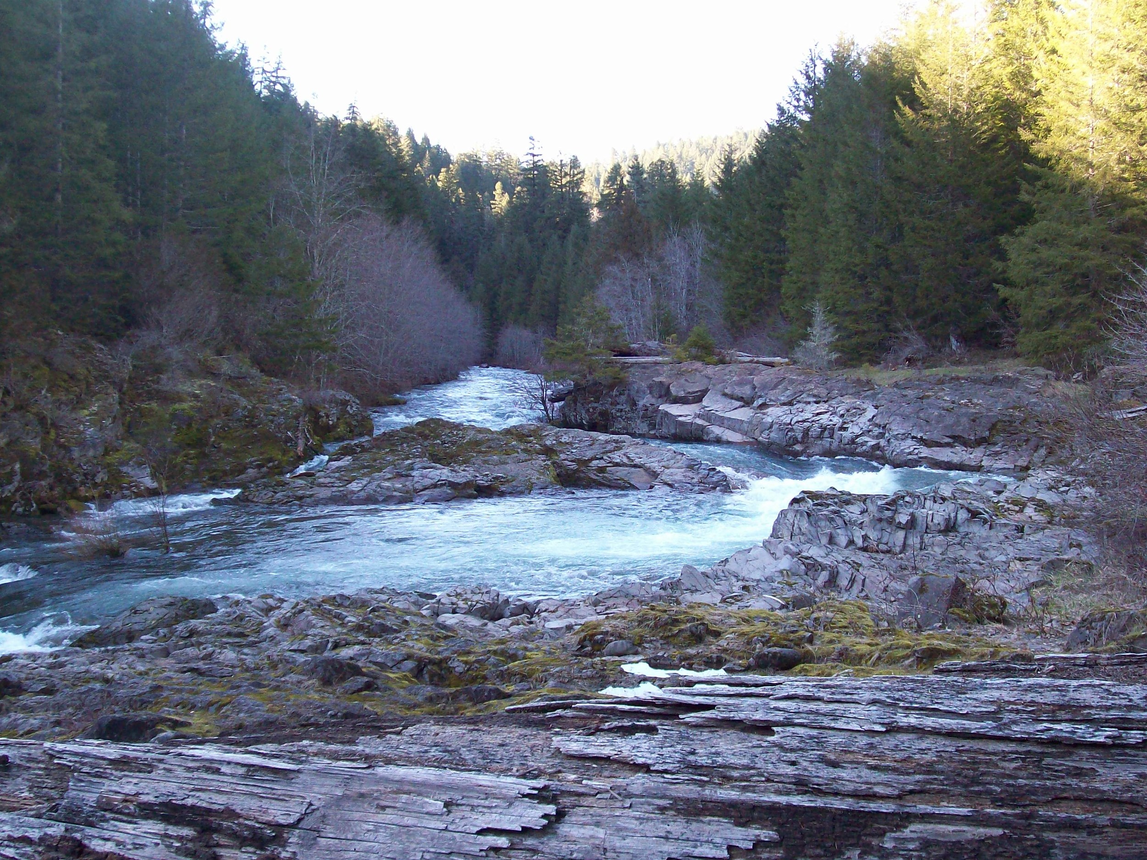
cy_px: 430
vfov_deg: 32.2
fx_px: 1491
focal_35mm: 45
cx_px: 574
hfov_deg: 42.1
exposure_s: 1/173
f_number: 3
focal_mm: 7.6
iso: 200
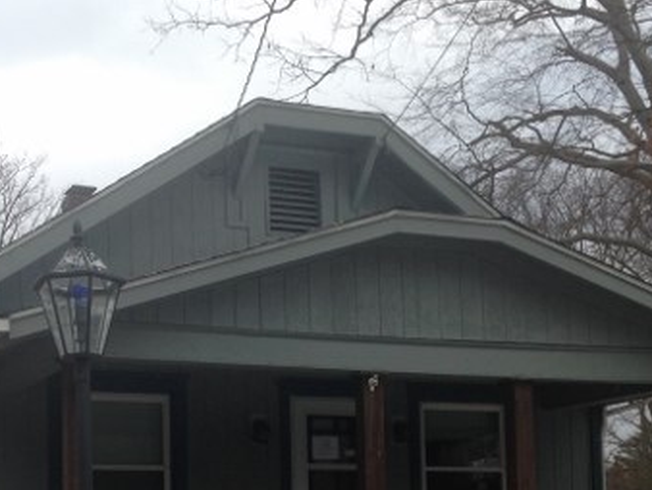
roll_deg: +2.5
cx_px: 284
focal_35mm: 78
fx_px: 1470
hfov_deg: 25.0
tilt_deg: +4.1
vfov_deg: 18.5
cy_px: 471
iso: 50
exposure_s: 1/278
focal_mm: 4.12
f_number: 2.4
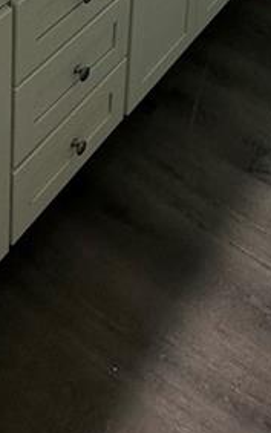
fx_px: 744
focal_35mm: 63
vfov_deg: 21.5
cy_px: -341
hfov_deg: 20.6
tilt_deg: -12.9
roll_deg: -2.3
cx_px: 135
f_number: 2.2
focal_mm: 2.22
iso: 50
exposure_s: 1/120
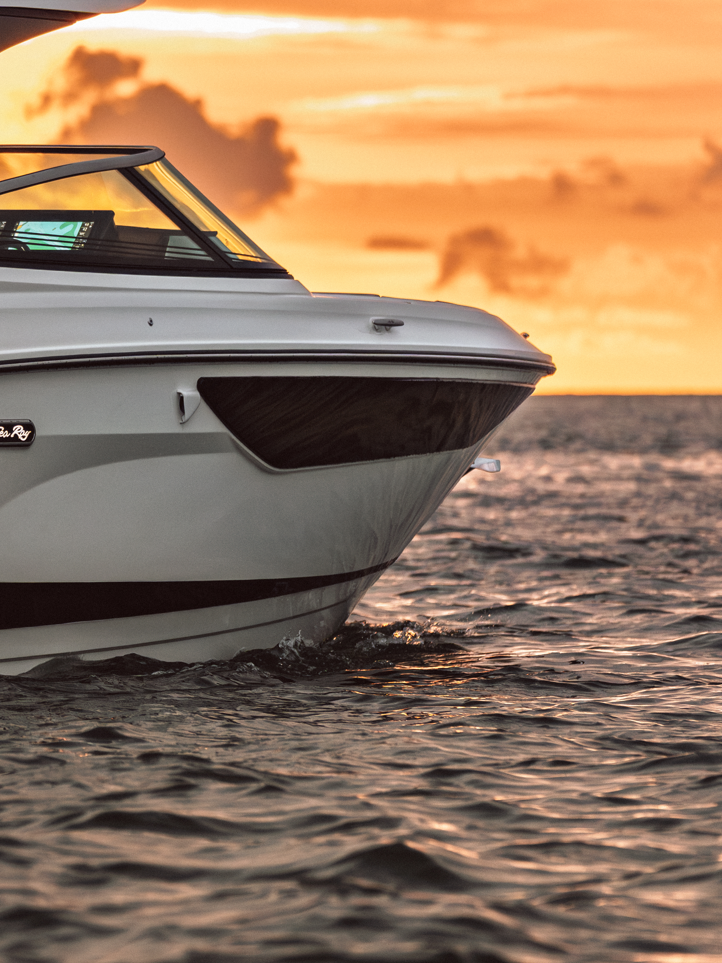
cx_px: -397
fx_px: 10931
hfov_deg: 3.8
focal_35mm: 393
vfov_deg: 5.0
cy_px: 295
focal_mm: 130
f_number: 2.8
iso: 640
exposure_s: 1/320
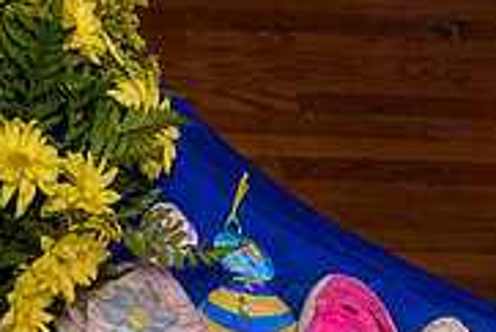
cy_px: 523
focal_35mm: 77
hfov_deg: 24.5
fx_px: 1062
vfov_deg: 16.0
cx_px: -49
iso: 800
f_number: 4
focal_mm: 24
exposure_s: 1/125
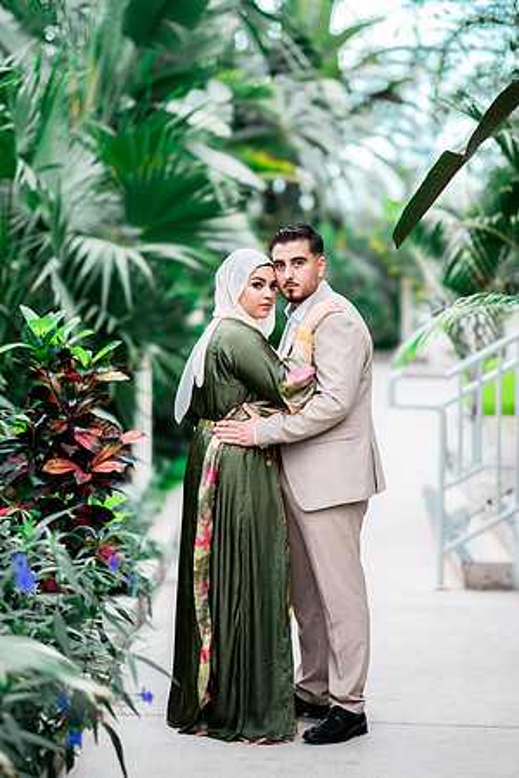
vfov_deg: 23.9
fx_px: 1838
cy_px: 389
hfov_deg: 16.1
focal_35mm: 85
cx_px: 260
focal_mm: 85
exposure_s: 1/400
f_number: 1.4
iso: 100
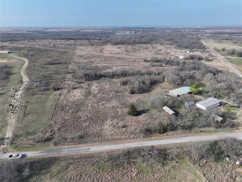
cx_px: 121
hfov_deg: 71.6
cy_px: 91
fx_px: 168
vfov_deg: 56.8
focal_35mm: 24
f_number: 2.8
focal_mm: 12.29
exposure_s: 1/1600
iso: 130
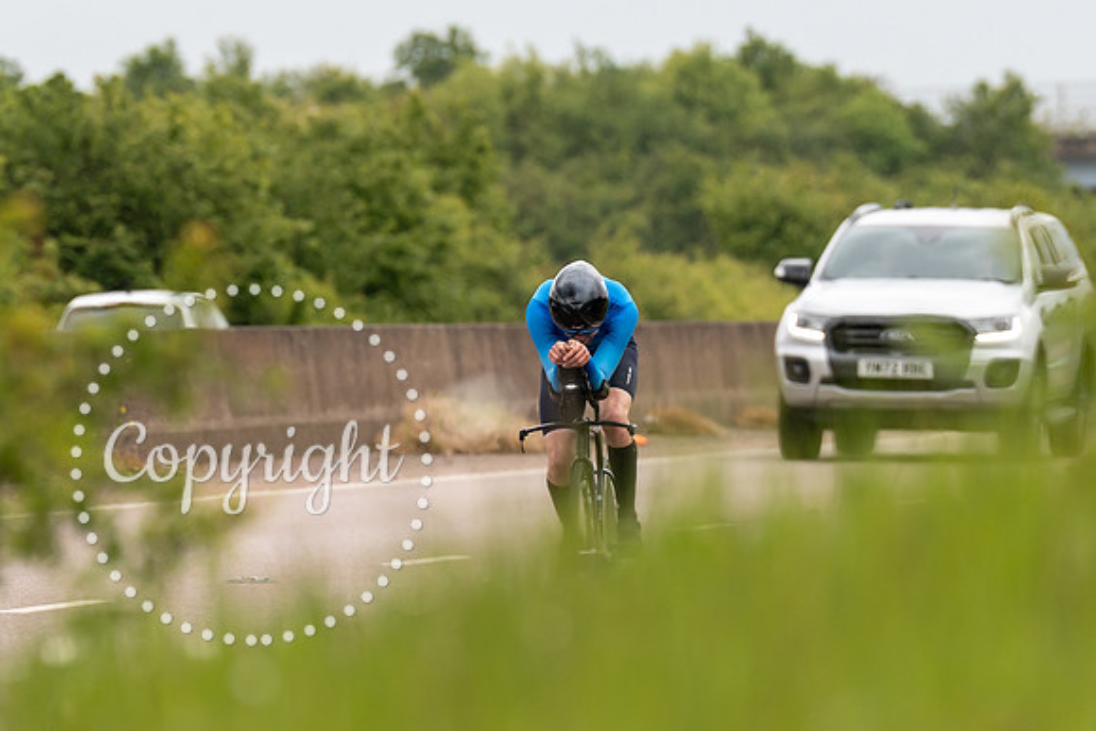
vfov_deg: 3.0
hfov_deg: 4.5
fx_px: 13855
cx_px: 589
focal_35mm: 455
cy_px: 400
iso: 250
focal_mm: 200
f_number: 3.5
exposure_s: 1/1000
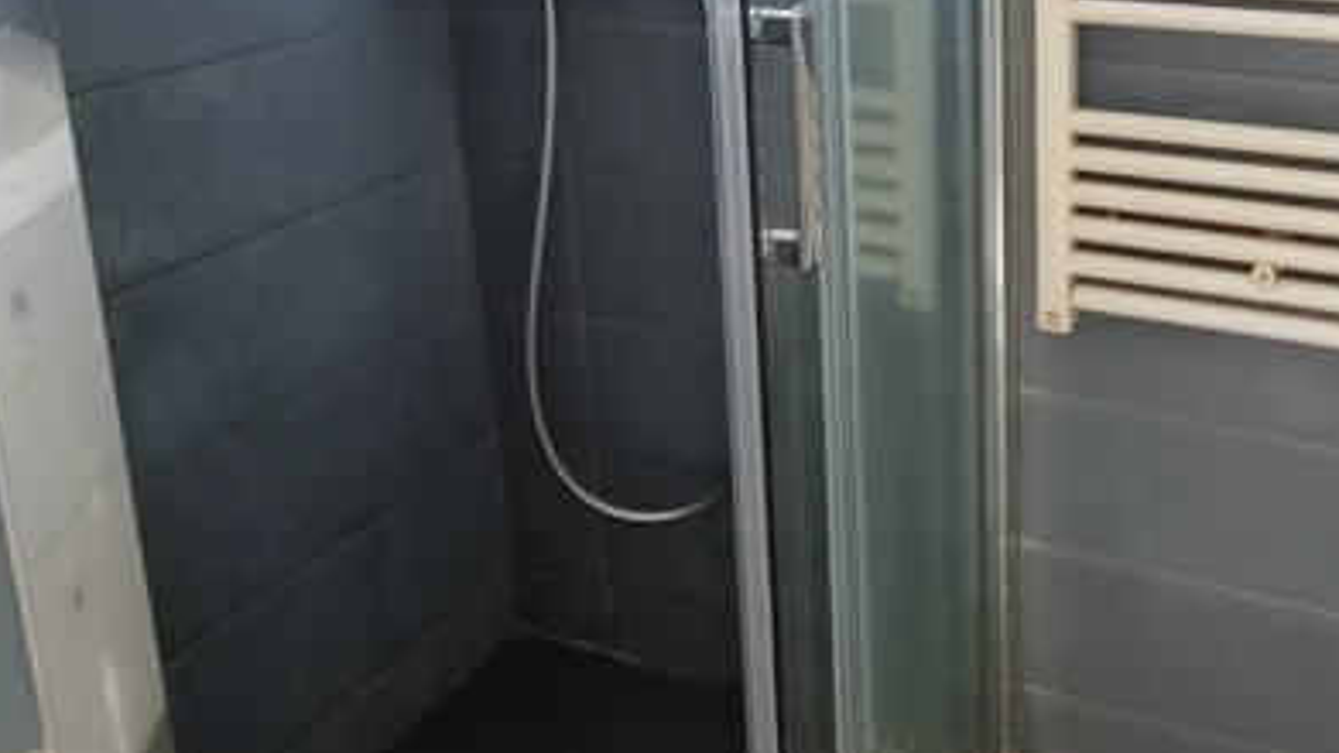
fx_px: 1030
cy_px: -31
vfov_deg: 35.6
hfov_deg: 58.2
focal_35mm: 29
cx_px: 1161
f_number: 2.2
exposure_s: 1/100
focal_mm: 2.2
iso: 400
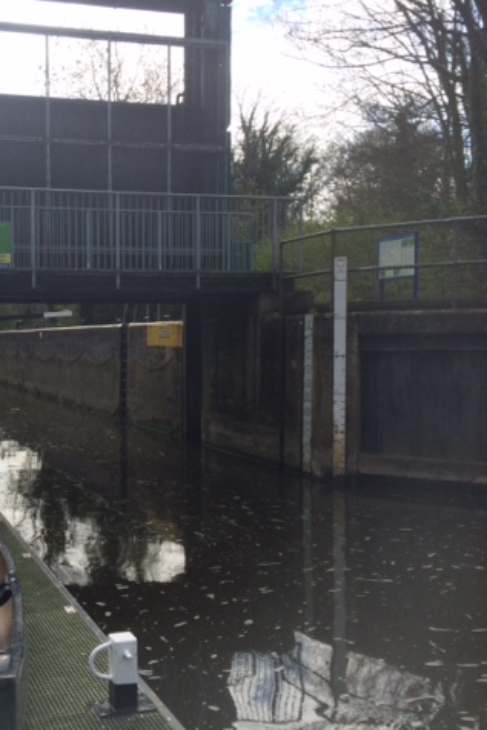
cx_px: 77
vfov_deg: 46.4
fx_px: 852
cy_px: 367
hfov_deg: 30.9
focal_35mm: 42
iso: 40
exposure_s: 1/1580
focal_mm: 4.12
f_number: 2.2
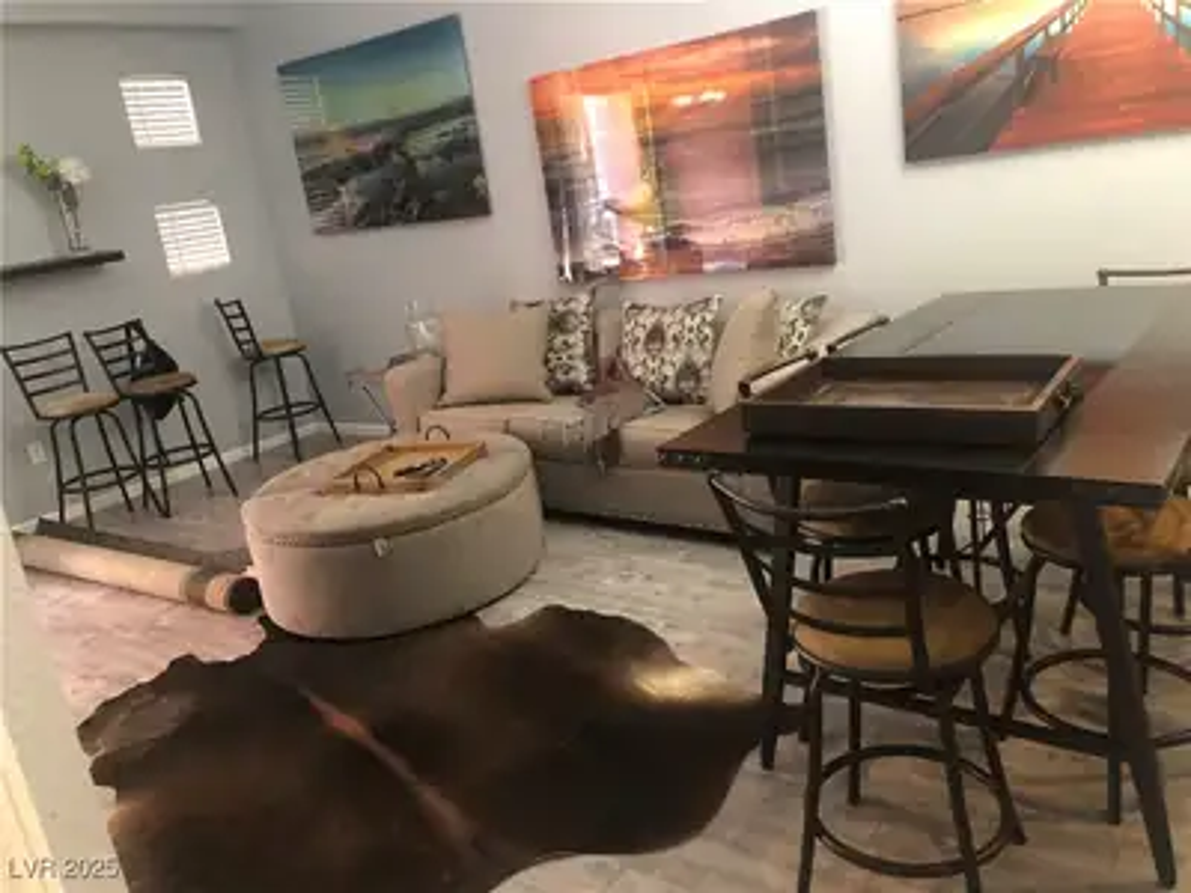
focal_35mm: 28
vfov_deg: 49.7
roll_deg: +9.1
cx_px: 596
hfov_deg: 63.4
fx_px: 963
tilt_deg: -15.6
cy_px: 446
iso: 100
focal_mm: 3.99
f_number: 1.8
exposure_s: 1/13
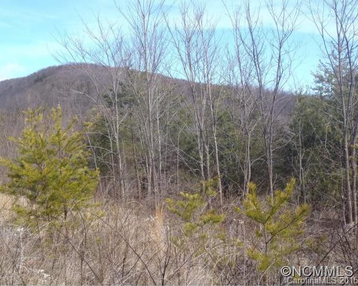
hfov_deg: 47.9
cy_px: 141
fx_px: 402
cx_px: 170
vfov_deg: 39.1
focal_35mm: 38
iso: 80
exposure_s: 1/160
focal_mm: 6.53
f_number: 5
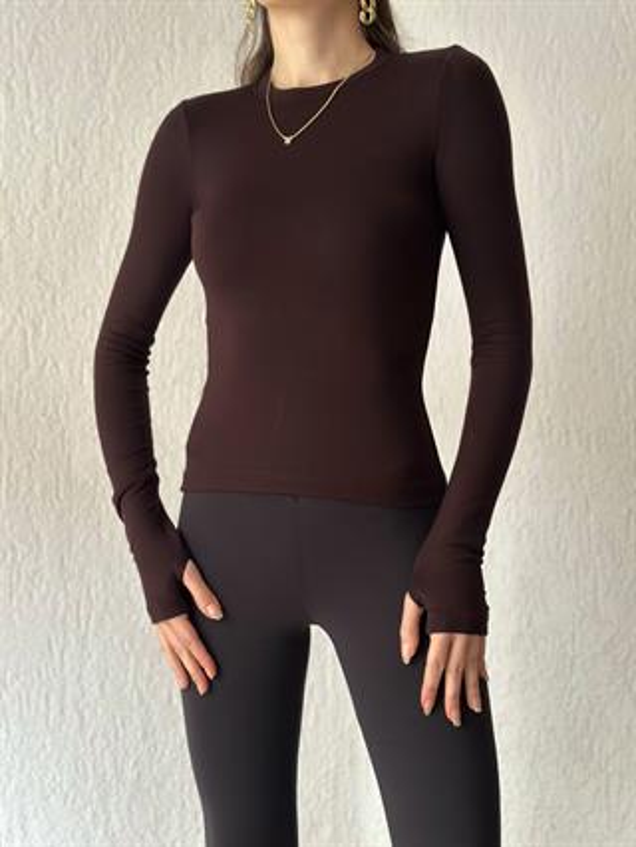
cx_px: 318
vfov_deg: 39.6
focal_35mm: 48
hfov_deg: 30.3
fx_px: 1175
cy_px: 424
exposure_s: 1/57
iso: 400
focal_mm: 6.86
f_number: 1.78
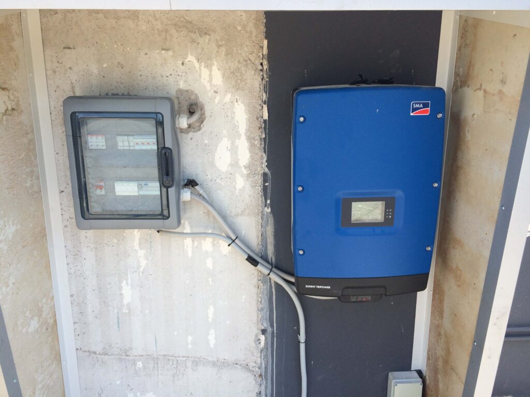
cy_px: 198
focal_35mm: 29
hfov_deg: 61.7
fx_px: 444
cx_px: 265
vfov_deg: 48.2
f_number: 2.2
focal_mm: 4.15
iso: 32
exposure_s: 1/695
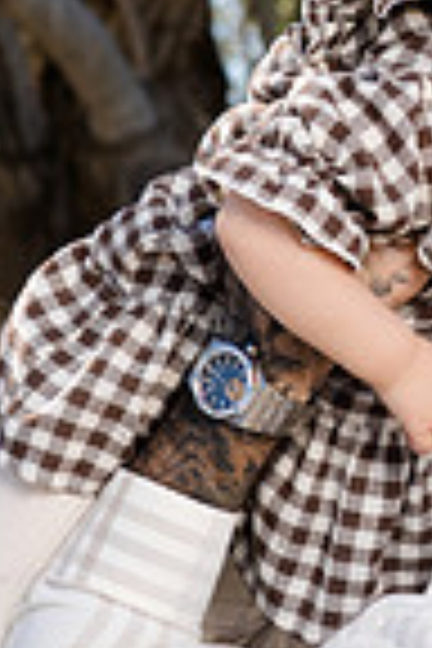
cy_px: 346
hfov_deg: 6.2
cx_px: 508
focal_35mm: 219
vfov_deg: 9.4
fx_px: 3942
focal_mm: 70
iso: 125
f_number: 5.6
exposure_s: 1/250
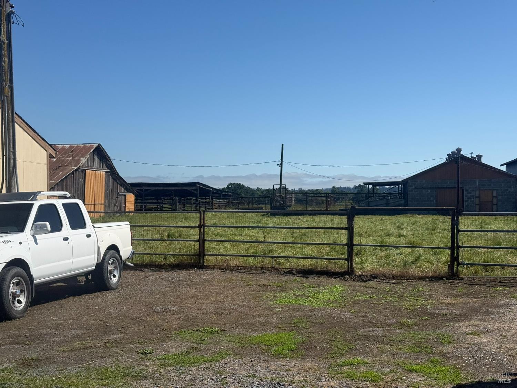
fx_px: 717
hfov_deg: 39.7
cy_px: 194
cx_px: 258
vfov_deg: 30.3
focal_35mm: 48
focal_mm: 6.76
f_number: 1.78
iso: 64
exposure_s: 1/9901
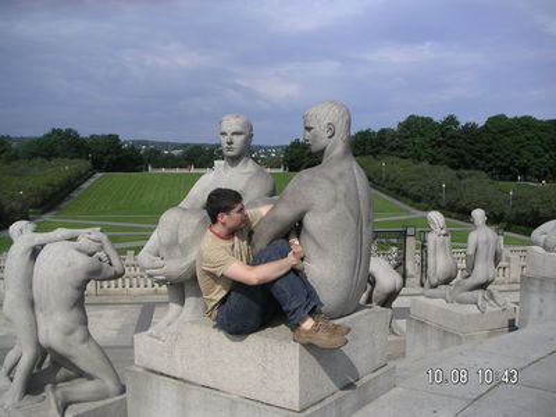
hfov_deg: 50.1
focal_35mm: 37
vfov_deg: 38.7
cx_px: 278
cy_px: 208
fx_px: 594
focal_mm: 5.7
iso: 50
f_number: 6.7
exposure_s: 1/250
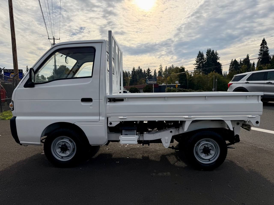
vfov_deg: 56.8
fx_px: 190
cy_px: 102
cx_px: 137
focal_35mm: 24
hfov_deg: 71.6
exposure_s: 1/10309
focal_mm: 6.76
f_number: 1.78
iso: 100
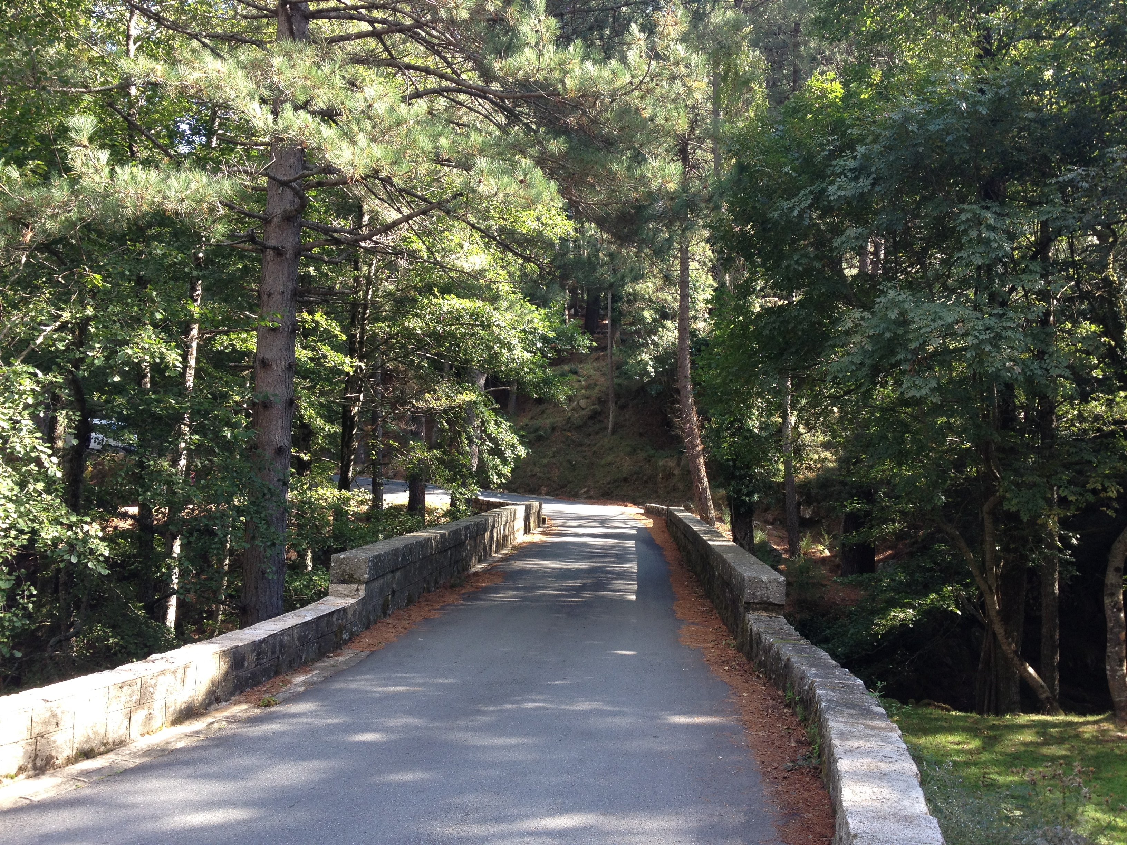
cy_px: 422
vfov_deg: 40.7
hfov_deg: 52.6
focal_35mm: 35
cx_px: 564
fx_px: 1140
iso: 64
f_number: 2.4
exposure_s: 1/130
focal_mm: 4.28
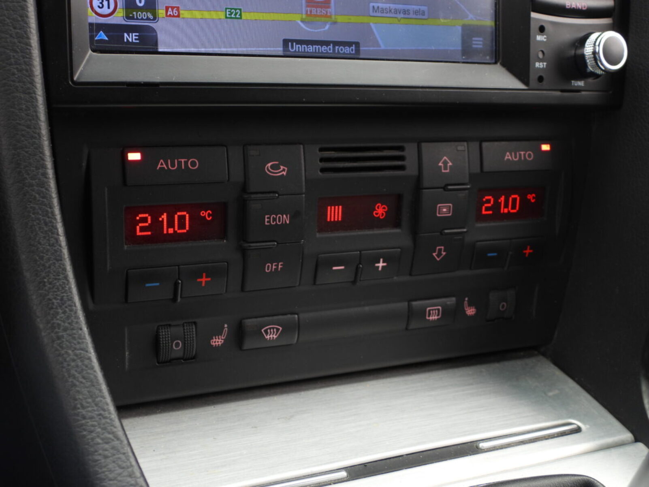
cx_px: 324
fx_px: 825
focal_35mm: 44
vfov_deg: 32.9
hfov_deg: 42.9
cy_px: 244
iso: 100
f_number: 3.2
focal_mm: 7.9
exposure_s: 1/30
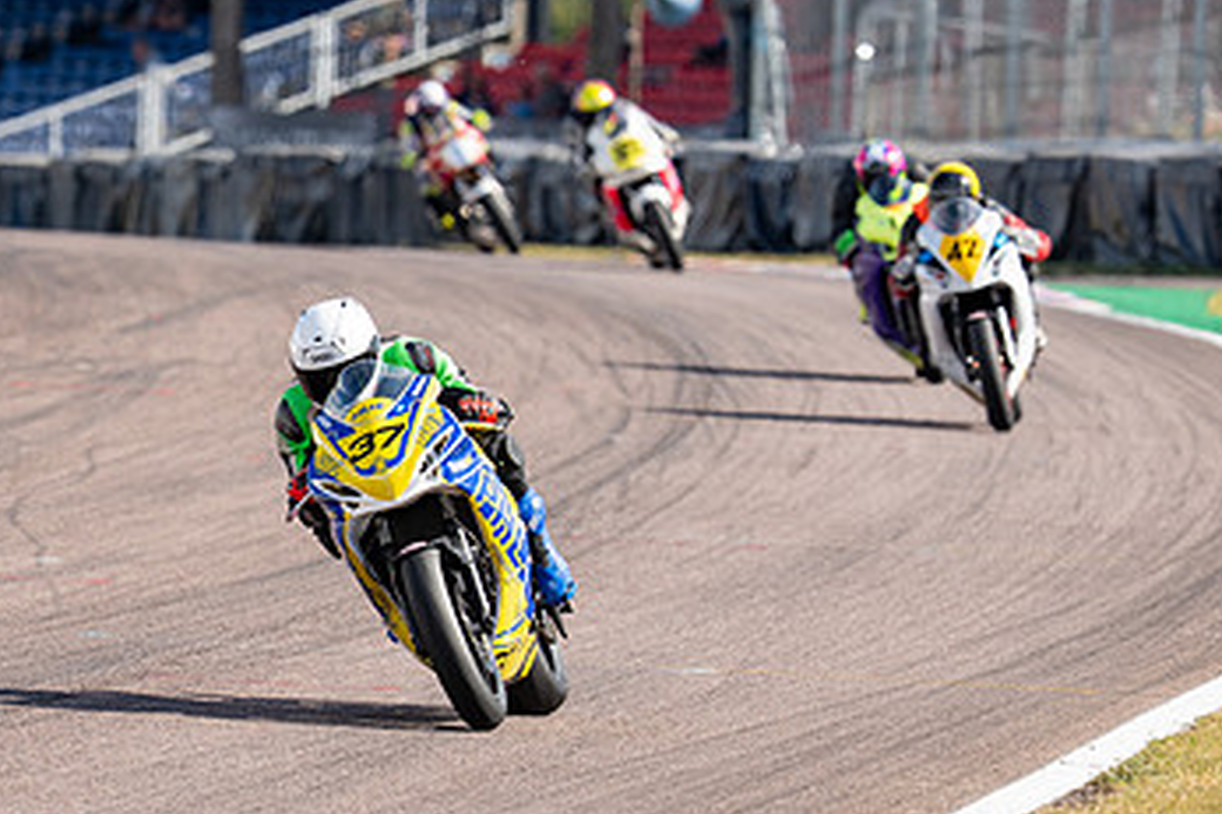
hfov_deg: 3.1
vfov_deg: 2.0
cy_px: 464
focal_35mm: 676
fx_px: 22934
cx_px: 277
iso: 200
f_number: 6.3
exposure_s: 1/640
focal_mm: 400
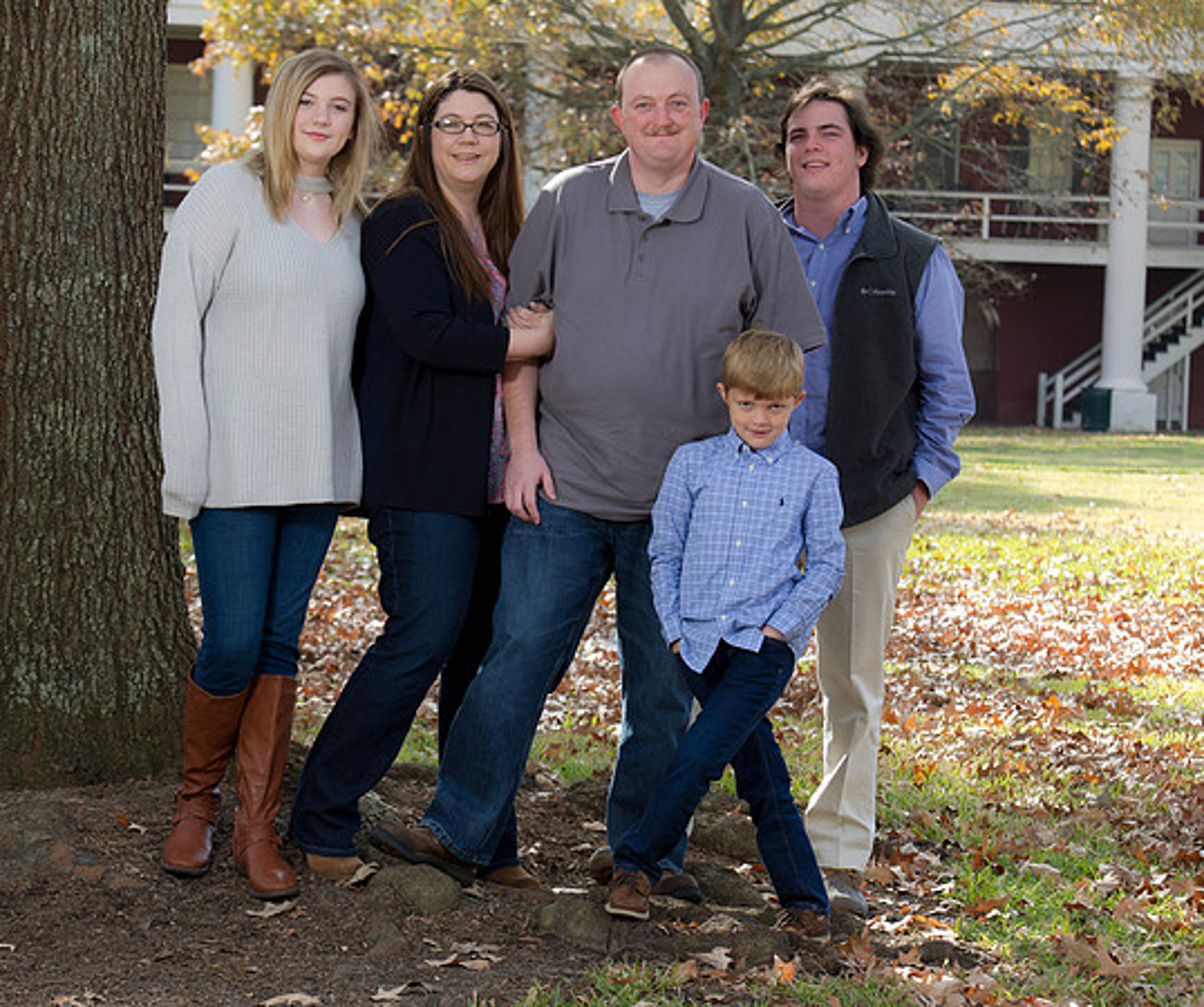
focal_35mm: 111
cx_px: 635
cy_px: 504
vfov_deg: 14.2
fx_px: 4032
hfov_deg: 17.0
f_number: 6.3
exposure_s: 1/100
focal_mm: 92
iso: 160
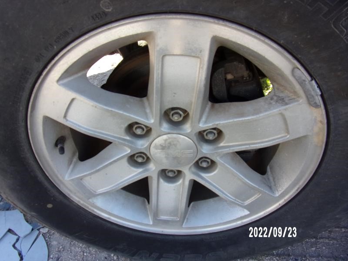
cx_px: 174
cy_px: 130
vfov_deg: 56.8
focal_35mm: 24
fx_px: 241
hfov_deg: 71.6
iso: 80
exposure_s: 1/240
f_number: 3.3
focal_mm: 4.3
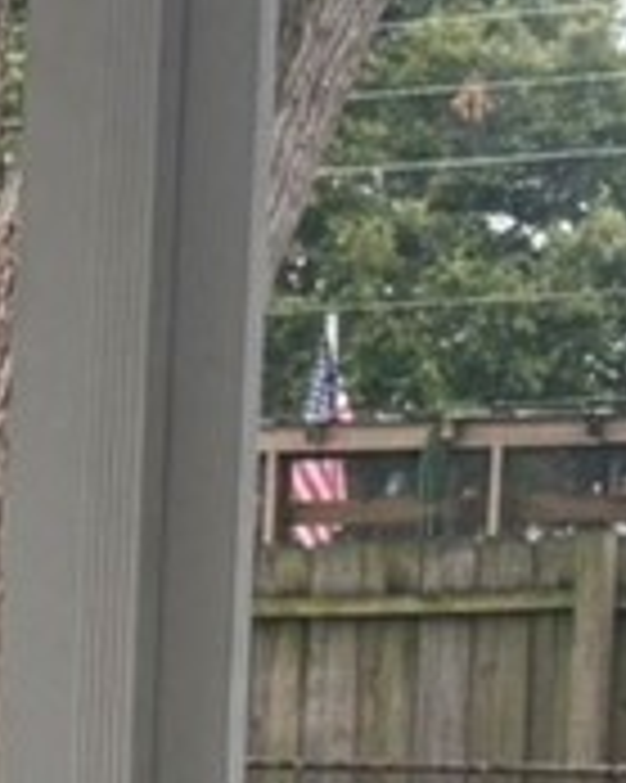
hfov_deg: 6.6
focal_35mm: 215
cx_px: -1229
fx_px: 4984
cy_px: 968
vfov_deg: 8.9
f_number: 1.78
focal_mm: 6.76
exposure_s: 1/580
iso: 100
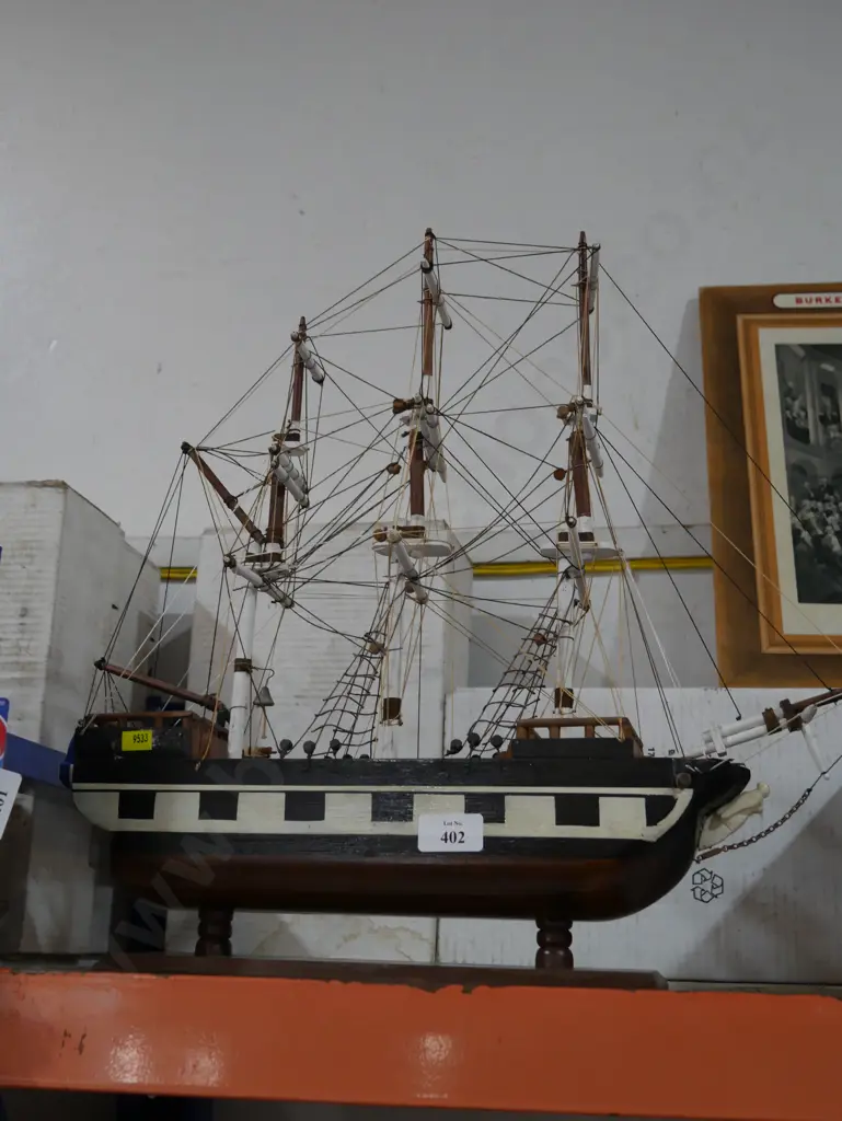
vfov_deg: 44.8
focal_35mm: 42
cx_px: 421
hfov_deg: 34.4
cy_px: 560
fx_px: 1361
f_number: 4.6
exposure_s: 1/60
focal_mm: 21
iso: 640
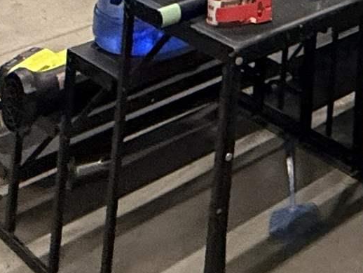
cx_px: 619
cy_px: -396
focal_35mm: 83
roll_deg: -3.2
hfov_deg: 19.0
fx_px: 871
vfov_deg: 13.1
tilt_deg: +3.7
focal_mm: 2.22
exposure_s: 1/60
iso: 400
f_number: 2.2
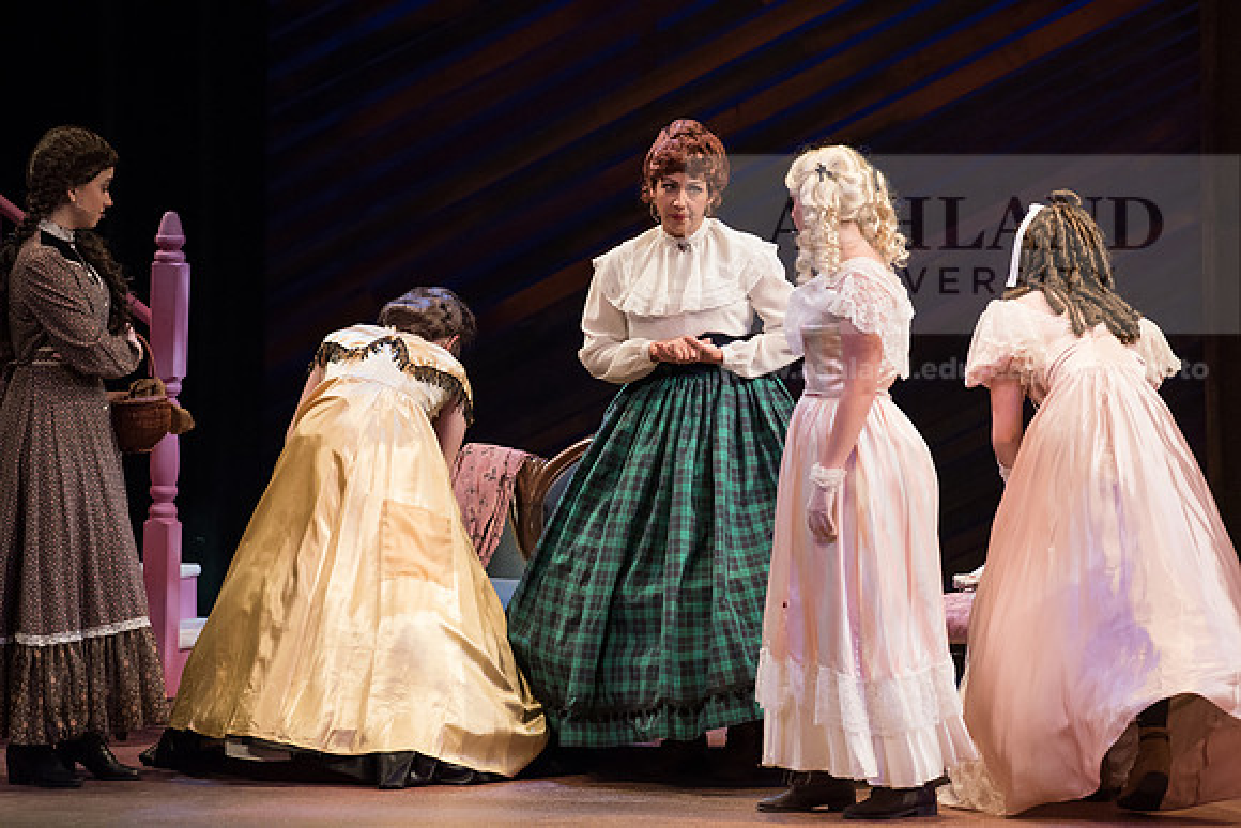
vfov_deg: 4.6
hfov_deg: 6.9
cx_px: 620
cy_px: 414
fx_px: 10344
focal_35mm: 300
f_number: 5
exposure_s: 1/400
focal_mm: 300
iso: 3200
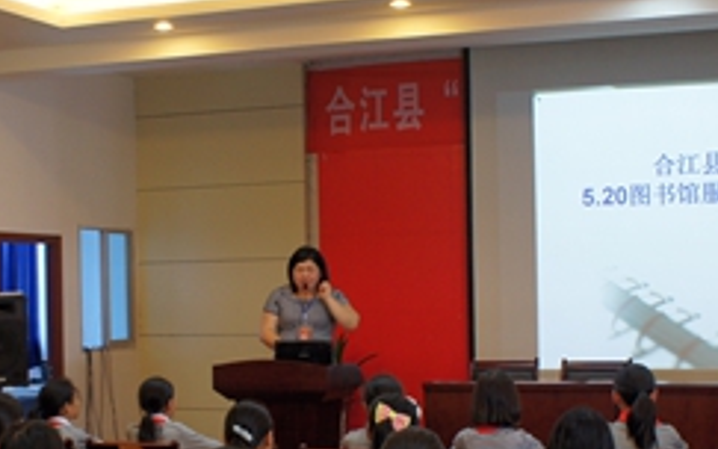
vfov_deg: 18.8
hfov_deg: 29.7
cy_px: 292
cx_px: 307
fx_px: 1350
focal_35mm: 69
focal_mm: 22
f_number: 4
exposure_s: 1/40
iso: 320
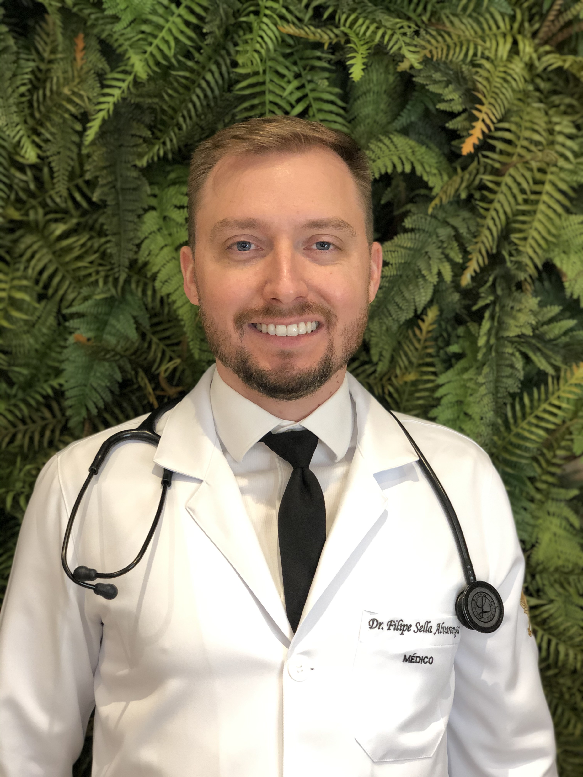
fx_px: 1168
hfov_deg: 28.0
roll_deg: +0.4
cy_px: 388
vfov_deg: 36.8
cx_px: 292
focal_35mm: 52
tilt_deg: -2.8
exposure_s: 1/30
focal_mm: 6
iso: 125
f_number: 2.4
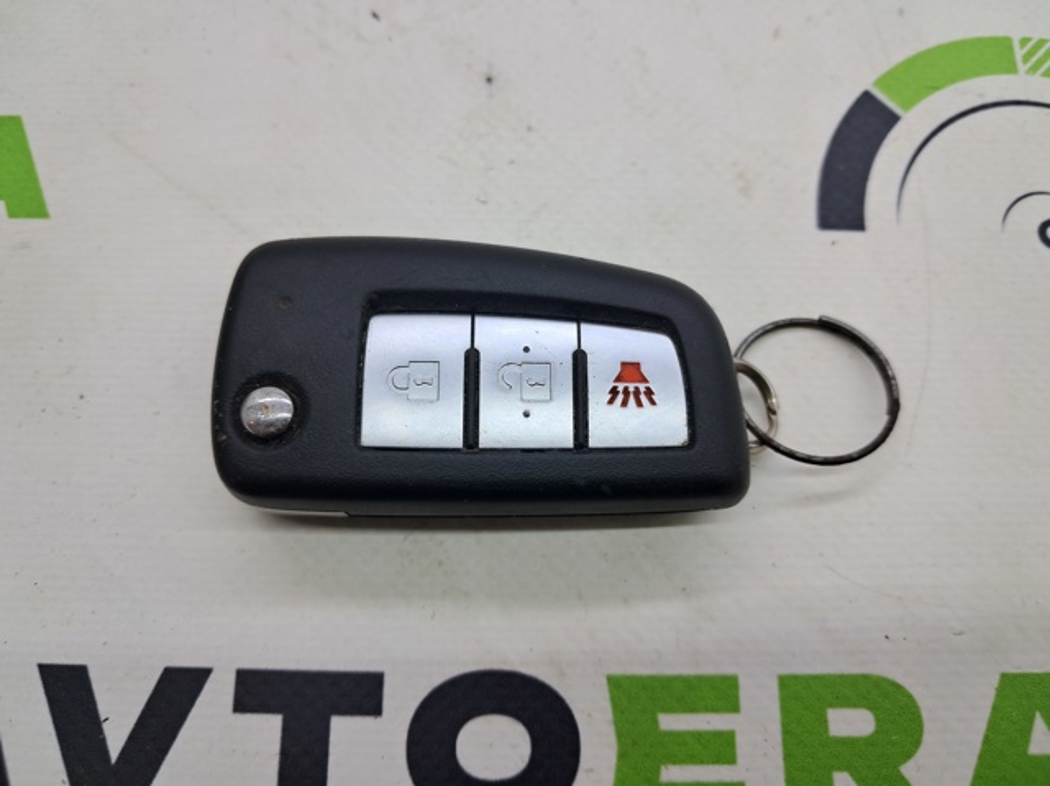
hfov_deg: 65.4
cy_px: 393
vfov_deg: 51.3
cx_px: 525
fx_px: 818
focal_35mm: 27
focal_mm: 4
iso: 50
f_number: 1.8
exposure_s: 1/60
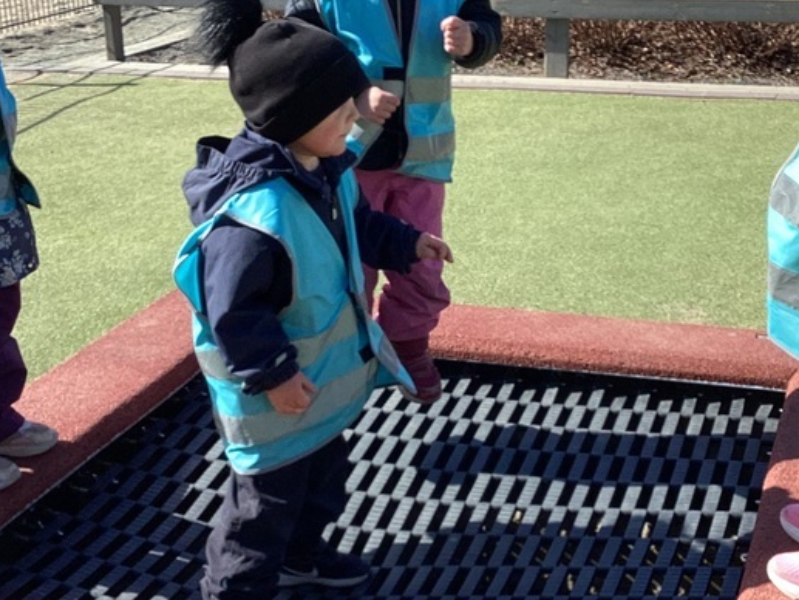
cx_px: 449
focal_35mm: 64
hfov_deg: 30.2
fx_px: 1478
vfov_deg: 22.9
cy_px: 297
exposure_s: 1/691
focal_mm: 3.3
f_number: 2.4
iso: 25
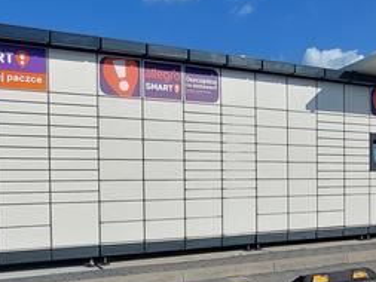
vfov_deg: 39.2
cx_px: 172
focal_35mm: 36
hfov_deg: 51.3
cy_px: 189
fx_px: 391
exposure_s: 1/3974
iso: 50
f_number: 2.2
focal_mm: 1.74
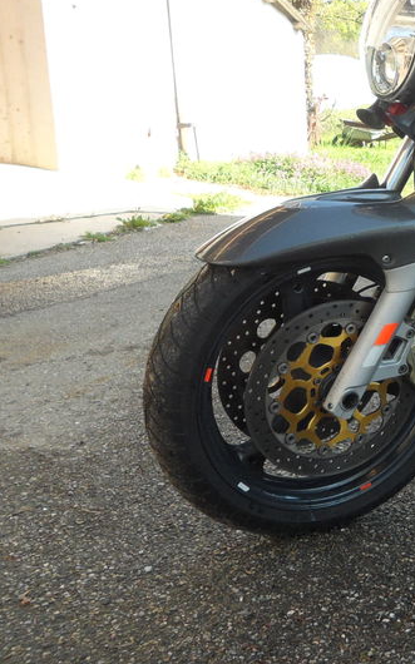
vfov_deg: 37.3
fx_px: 978
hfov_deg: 20.9
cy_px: 242
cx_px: 597
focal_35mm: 54
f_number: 3.5
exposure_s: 1/125
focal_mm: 4.9
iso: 80
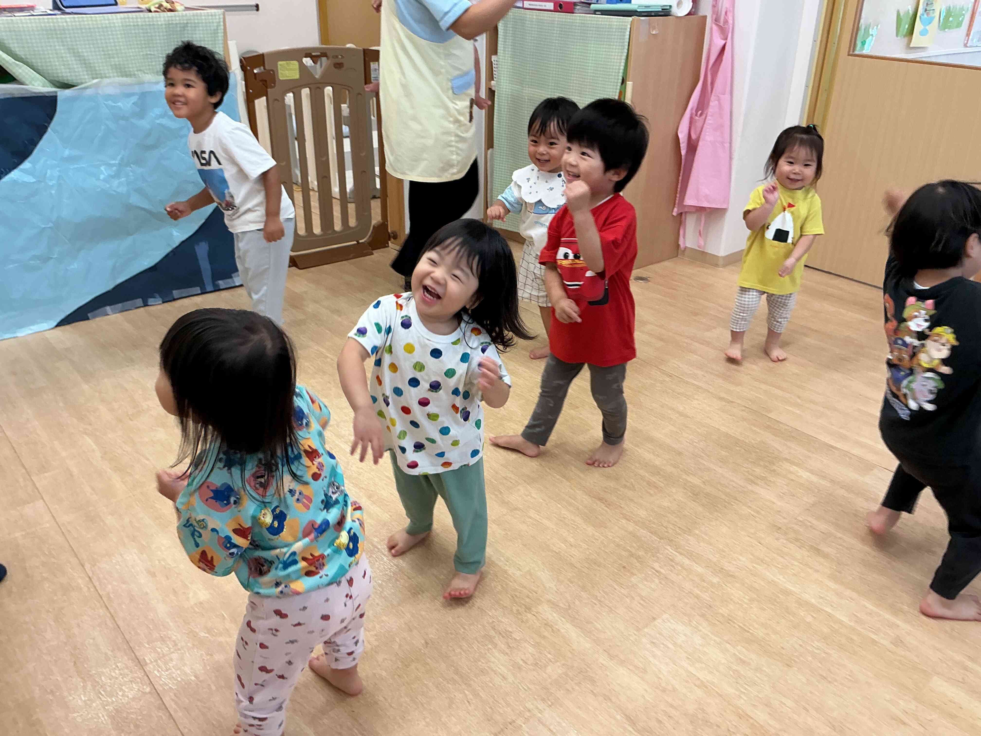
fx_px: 822
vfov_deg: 48.2
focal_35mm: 29
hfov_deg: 61.7
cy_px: 368
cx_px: 490
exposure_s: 1/100
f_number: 1.8
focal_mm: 3
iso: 50
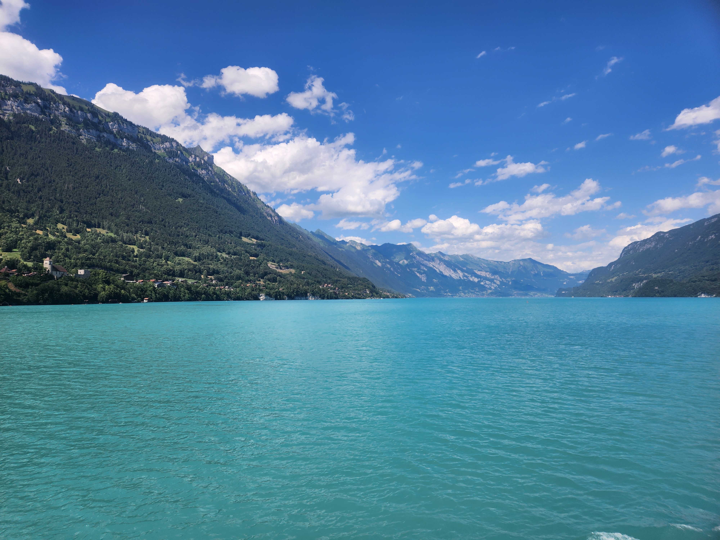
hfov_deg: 73.9
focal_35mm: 23
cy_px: 270
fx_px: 478
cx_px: 360
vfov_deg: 58.9
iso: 20
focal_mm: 5.4
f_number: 1.8
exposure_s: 1/2259
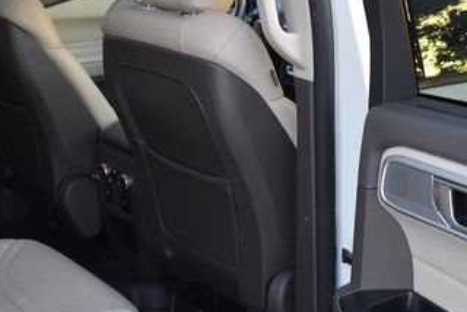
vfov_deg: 25.1
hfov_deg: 36.7
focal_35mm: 54
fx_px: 701
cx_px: 282
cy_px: 164
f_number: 3.5
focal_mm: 18
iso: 800
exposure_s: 1/200
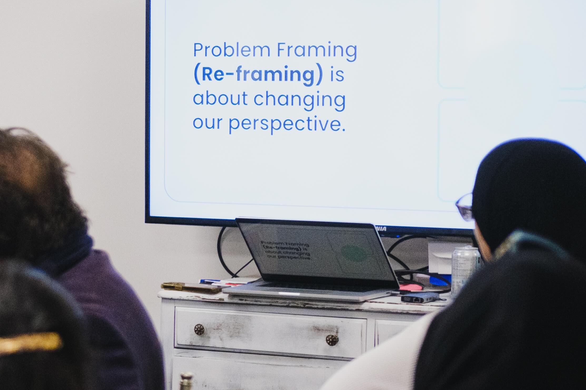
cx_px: -93
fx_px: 2425
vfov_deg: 9.2
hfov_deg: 13.4
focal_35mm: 149
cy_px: 243
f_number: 2
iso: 2500
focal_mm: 35
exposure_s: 1/200
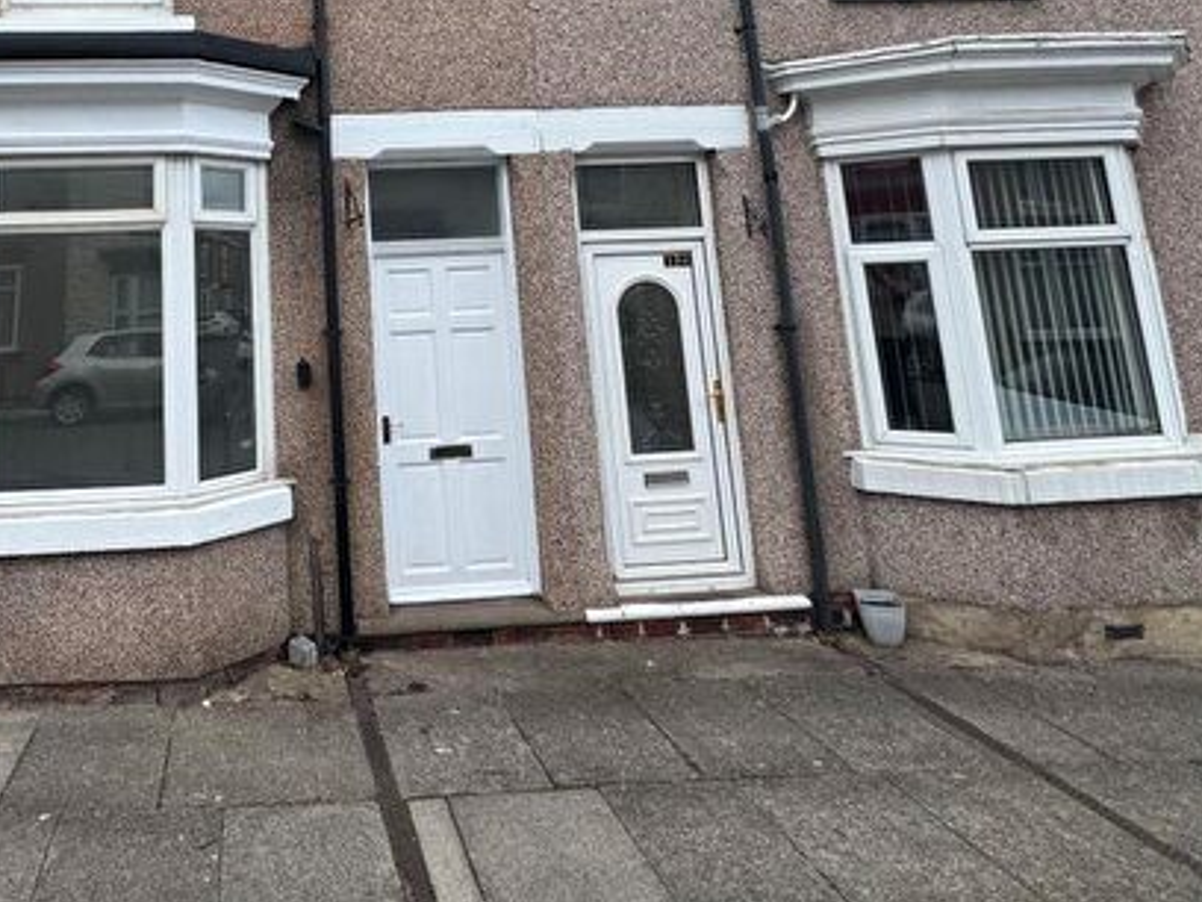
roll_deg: +2.9
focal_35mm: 24
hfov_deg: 66.7
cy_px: 172
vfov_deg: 52.9
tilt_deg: +9.2
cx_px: 289
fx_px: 833
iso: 40
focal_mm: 2.22
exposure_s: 1/713
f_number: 2.2
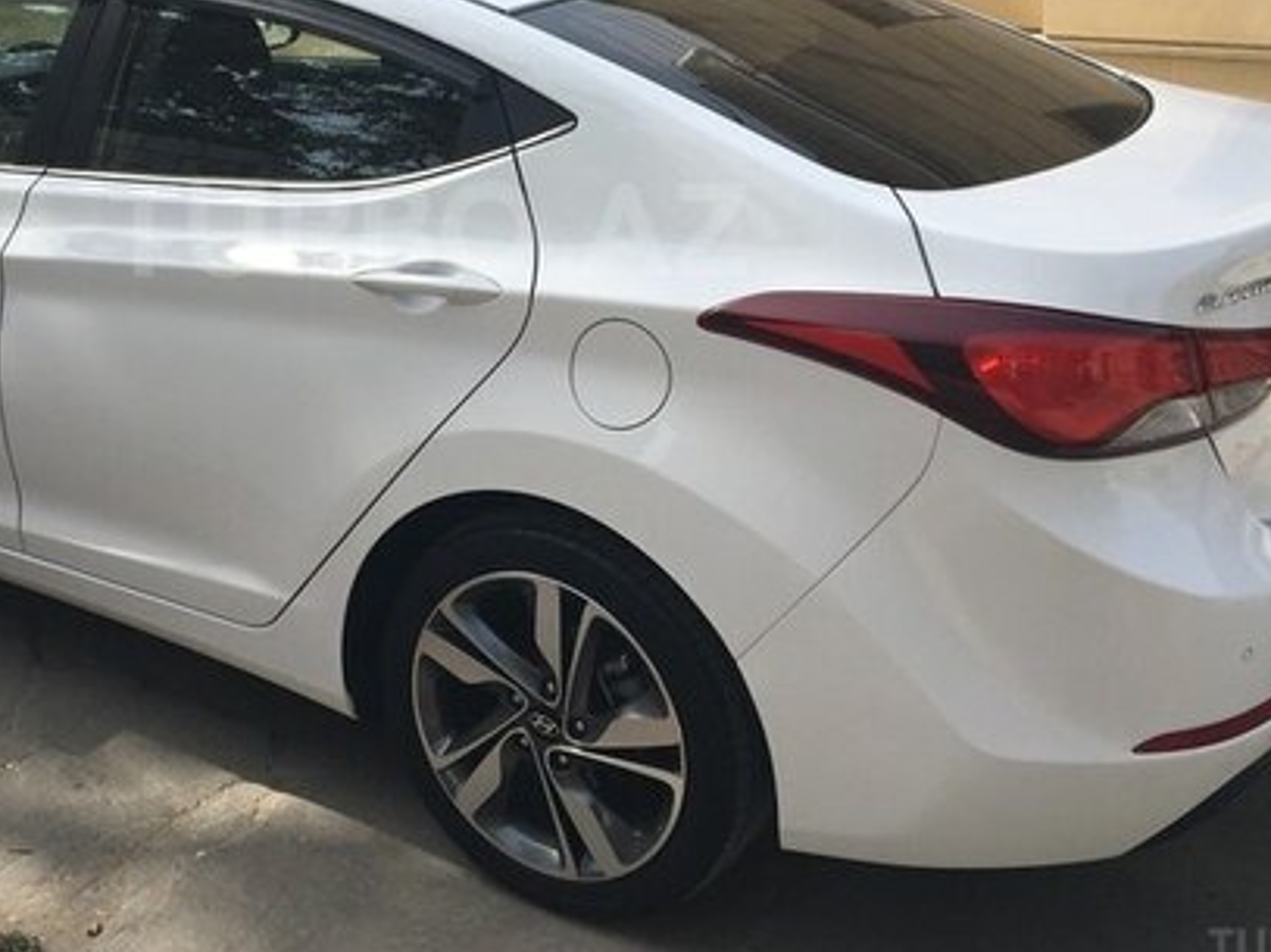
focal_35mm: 47
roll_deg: +1.0
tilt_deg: -12.1
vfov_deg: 30.3
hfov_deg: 40.0
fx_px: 1725
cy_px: 229
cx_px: 428
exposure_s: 1/864
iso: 25
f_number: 2.2
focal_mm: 4.15
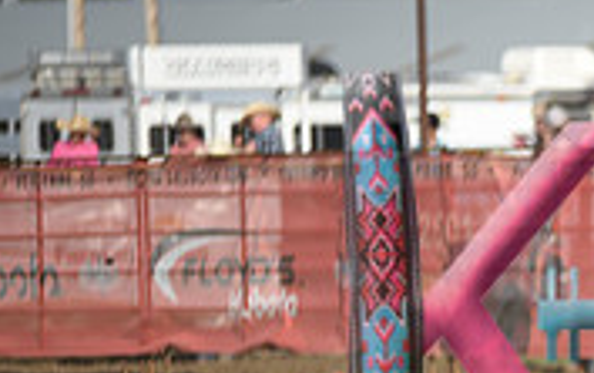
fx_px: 9479
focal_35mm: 585
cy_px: 311
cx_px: 967
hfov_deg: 3.6
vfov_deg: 2.3
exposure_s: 1/4000
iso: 320
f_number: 2.8
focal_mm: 175
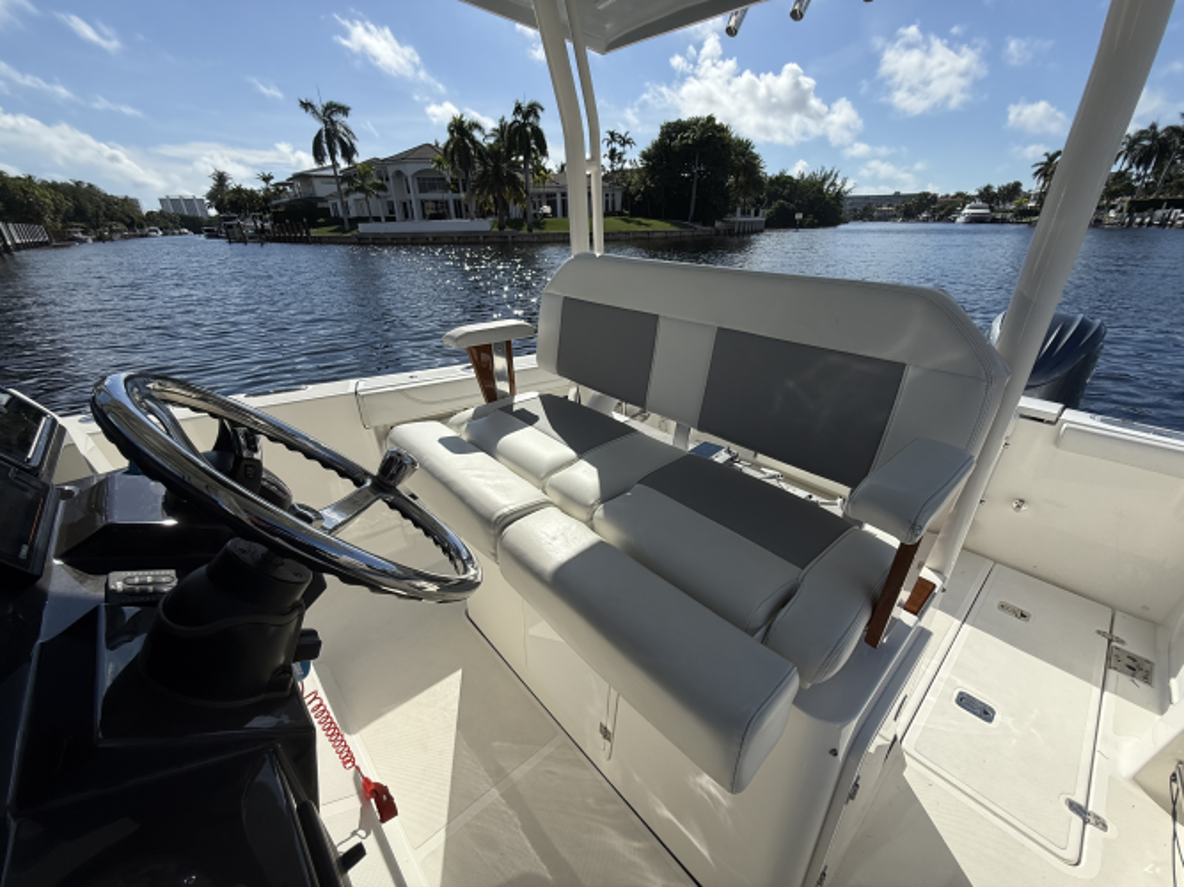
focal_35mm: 14
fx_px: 479
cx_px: 592
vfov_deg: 85.7
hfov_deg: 102.1
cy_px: 444
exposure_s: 1/4149
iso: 64
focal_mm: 2.22
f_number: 2.2
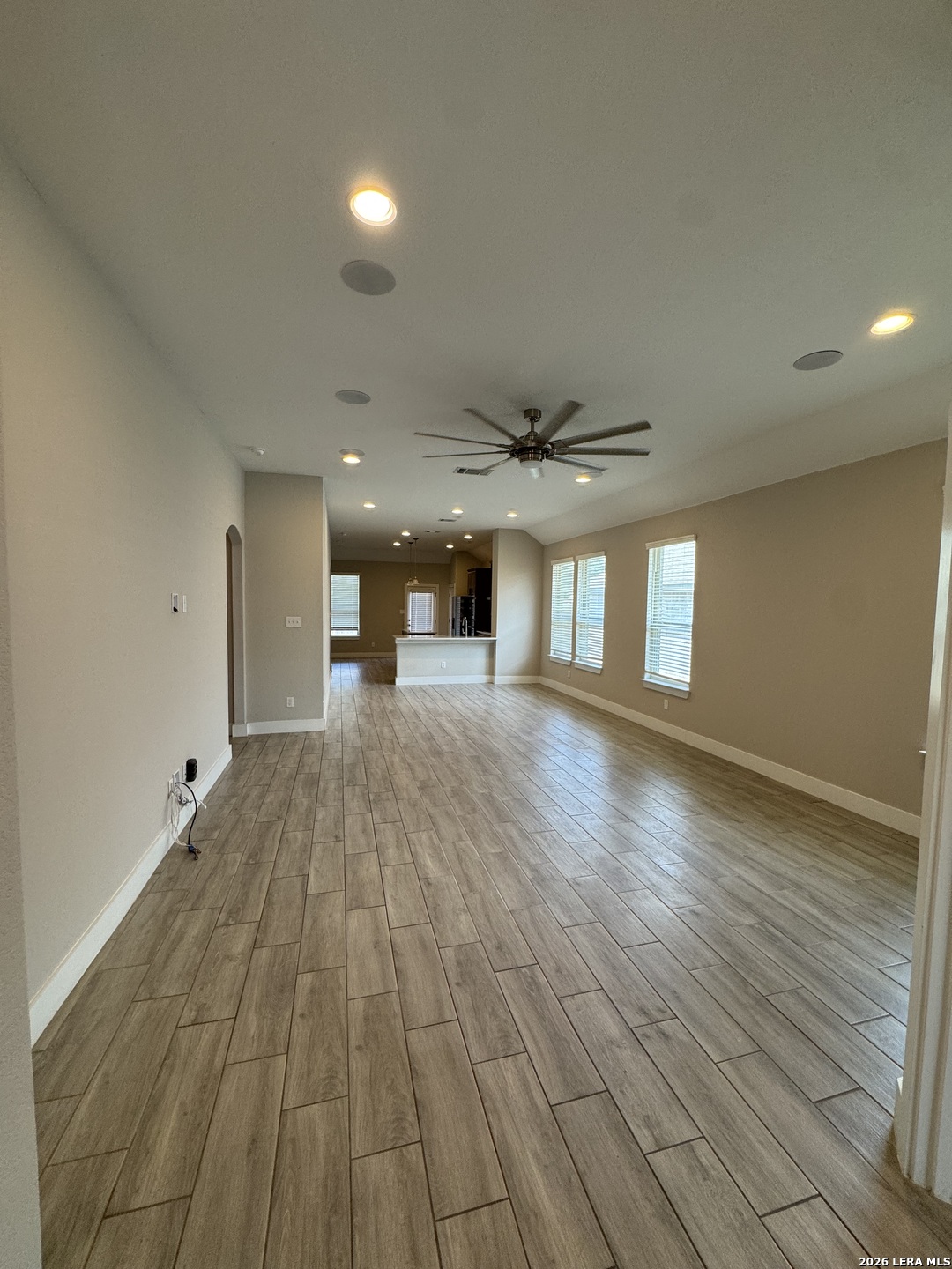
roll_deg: +0.1
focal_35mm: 14
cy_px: 634
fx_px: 513
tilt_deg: -2.4
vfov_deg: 102.1
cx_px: 476
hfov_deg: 85.7
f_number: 2.2
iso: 160
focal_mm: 2.22
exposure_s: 1/120
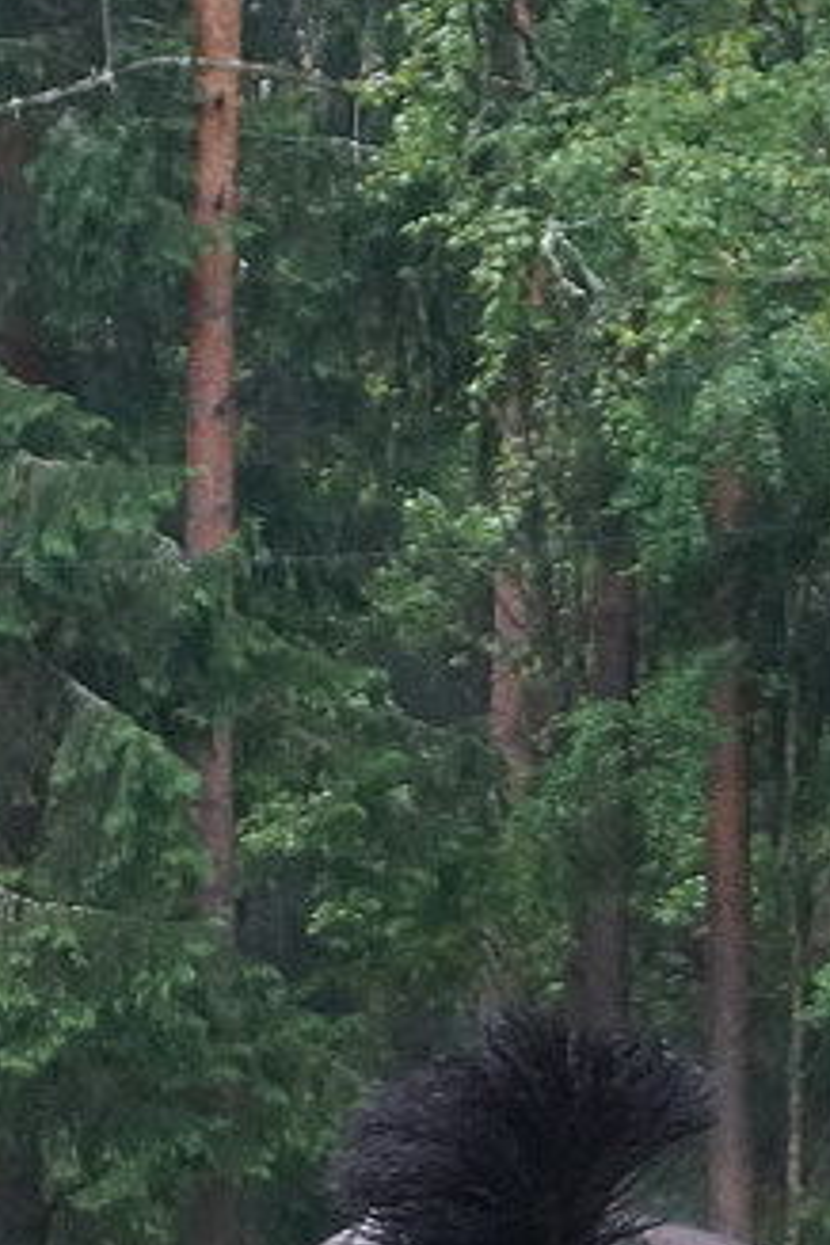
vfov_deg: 9.2
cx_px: 910
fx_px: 7608
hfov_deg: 6.2
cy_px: 1730
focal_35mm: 220
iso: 1000
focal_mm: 30
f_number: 4.5
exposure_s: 1/160
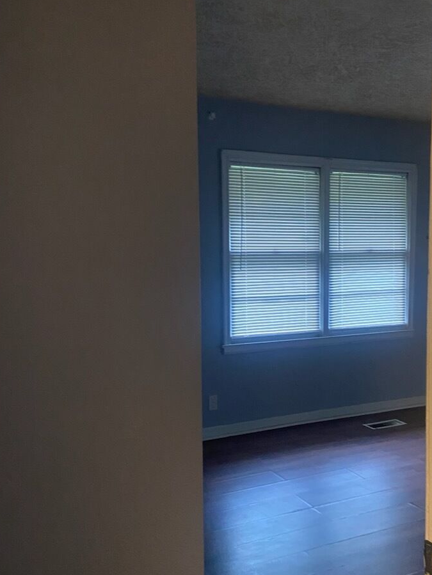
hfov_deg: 38.5
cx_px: 268
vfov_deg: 50.0
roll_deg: -0.1
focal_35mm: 37
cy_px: 319
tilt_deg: -3.3
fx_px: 615
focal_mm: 4.25
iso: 500
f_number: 1.8
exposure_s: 1/40
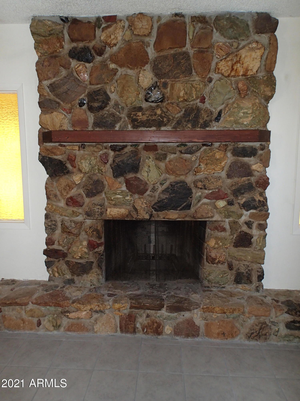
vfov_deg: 69.4
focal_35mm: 25
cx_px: 150
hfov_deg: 54.9
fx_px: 289
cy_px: 200
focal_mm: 4.5
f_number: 2
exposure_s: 1/30
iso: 200
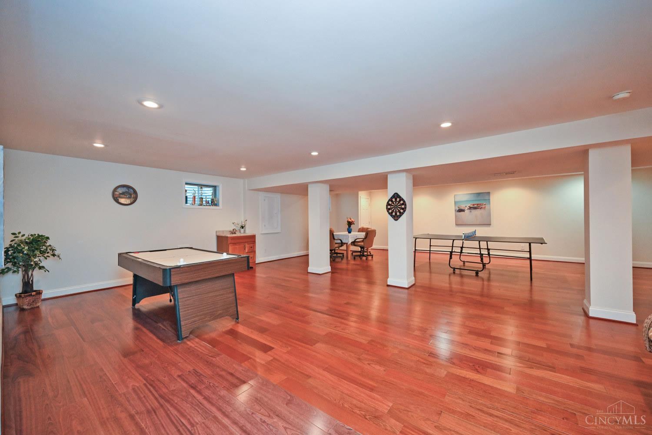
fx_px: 254
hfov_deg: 104.3
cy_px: 218
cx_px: 326
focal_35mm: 14
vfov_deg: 81.2
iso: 1400
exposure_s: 1/60
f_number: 4
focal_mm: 14
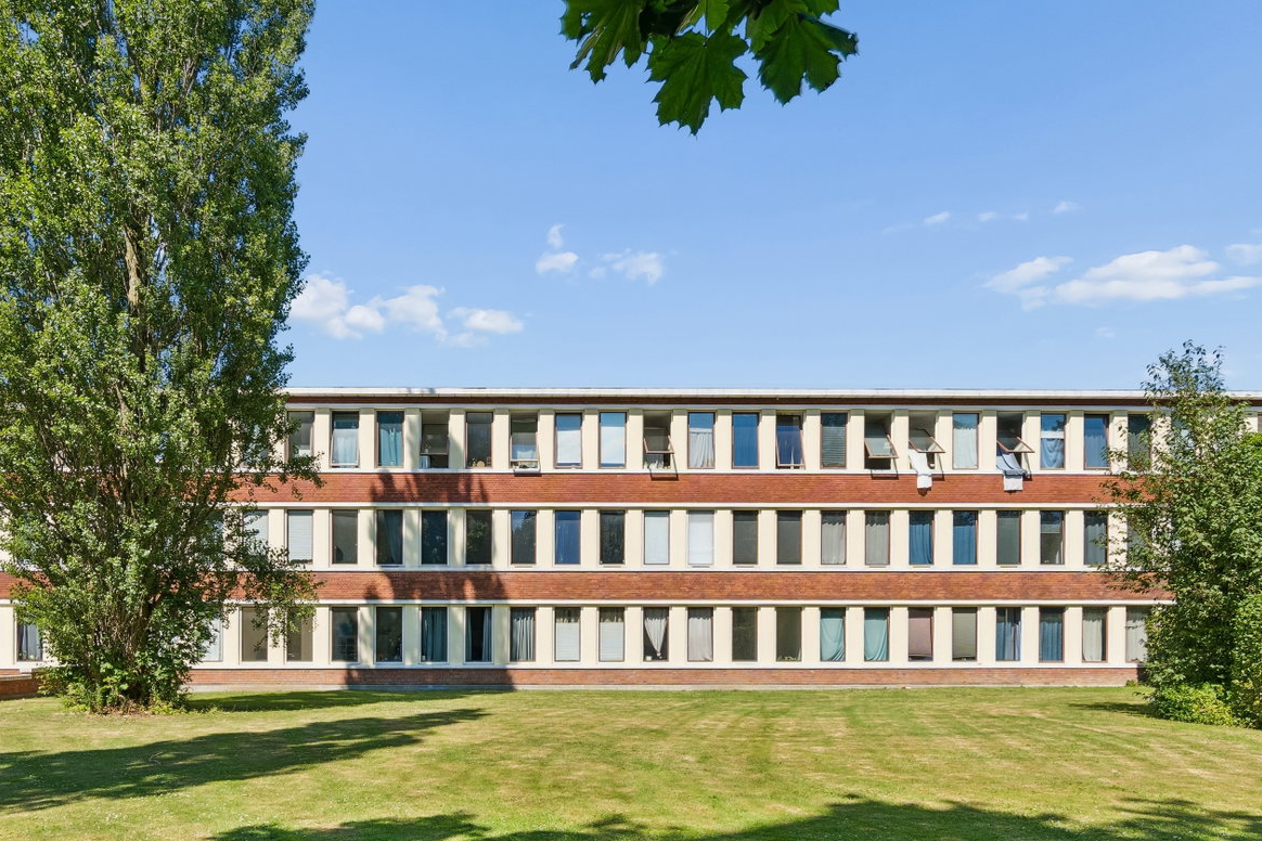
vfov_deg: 55.6
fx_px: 795
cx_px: 510
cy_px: 472
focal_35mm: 23
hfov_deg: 76.1
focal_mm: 11
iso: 200
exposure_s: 1/100
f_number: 8
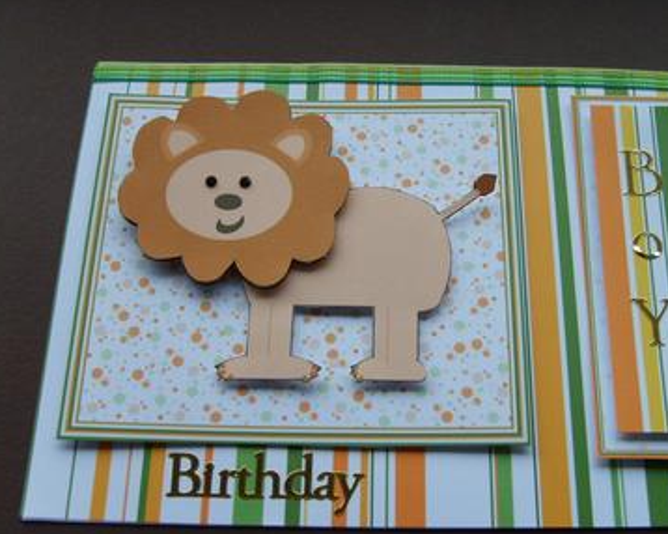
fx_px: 850
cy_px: 263
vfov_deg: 34.9
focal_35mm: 43
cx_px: 396
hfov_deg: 42.7
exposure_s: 1/30
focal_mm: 5.8
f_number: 2.8
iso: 73
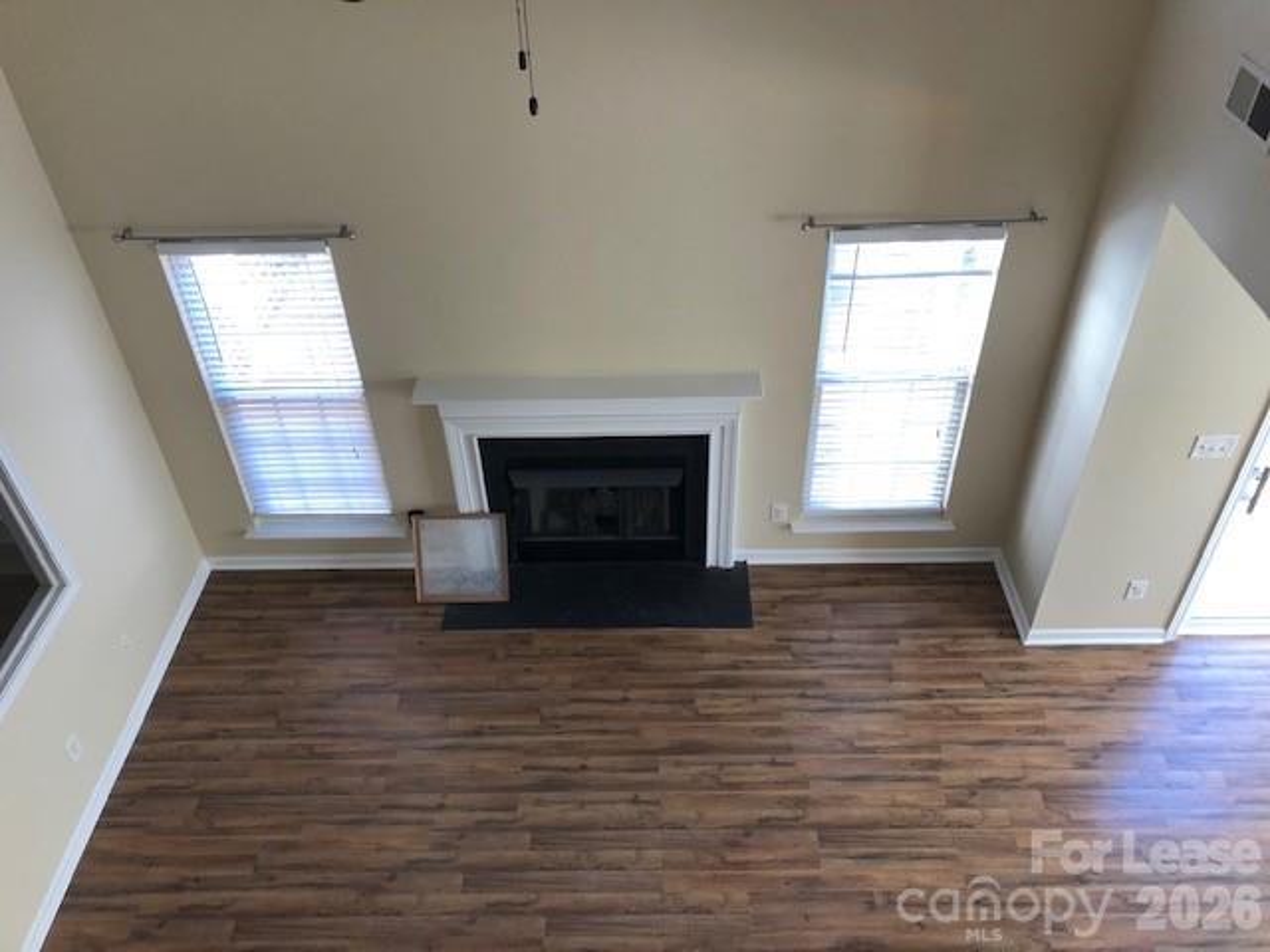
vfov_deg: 49.7
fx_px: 1027
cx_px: 635
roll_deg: +6.9
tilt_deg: -38.1
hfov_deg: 63.4
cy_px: 476
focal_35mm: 28
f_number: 1.8
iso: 32
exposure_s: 1/30
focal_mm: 4
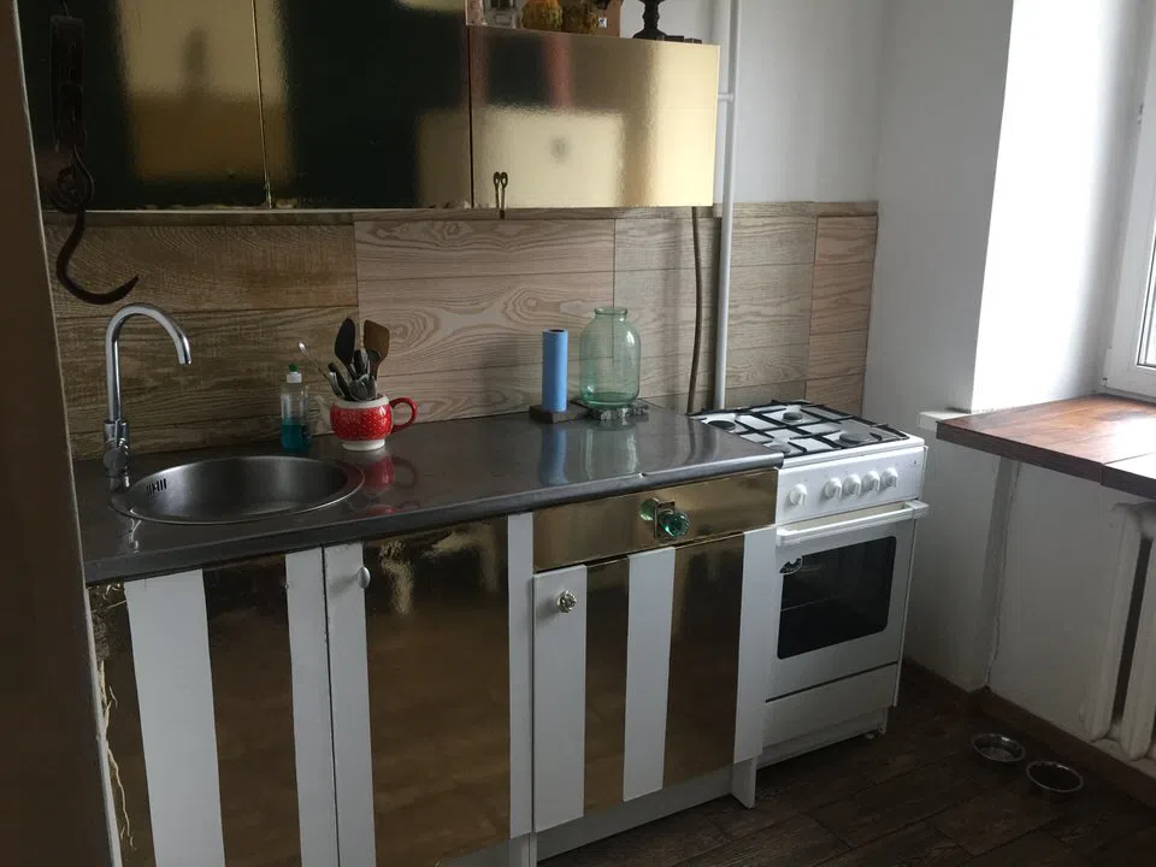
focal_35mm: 29
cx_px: 578
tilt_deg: -13.8
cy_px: 434
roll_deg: -1.6
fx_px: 968
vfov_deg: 48.2
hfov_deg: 61.7
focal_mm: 4.15
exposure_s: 1/17
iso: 100
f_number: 2.2
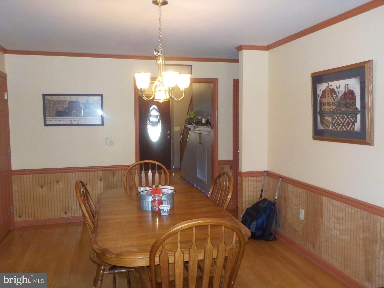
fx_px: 333
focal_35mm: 30
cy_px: 144
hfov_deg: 60.0
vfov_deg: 46.8
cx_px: 192
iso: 280
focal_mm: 4.1
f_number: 3.3
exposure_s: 1/30
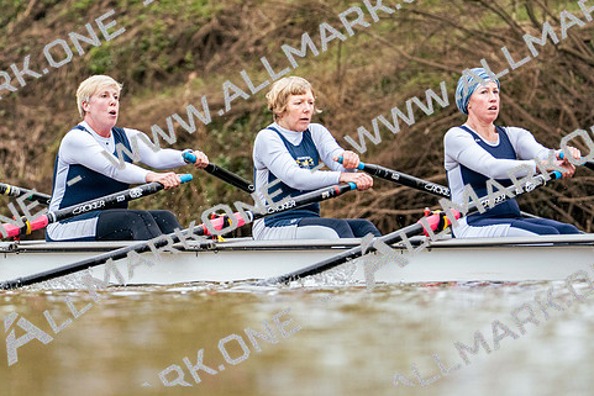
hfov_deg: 5.0
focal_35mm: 411
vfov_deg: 3.3
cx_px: 254
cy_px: 175
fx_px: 6783
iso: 4000
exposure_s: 1/1600
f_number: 6.3
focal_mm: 341
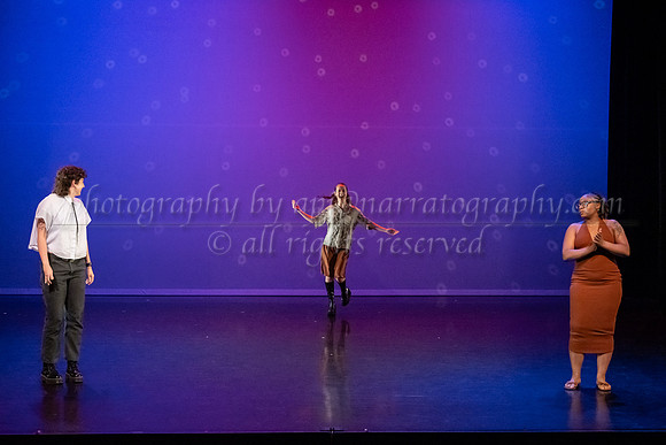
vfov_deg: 20.7
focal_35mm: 66
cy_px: 223
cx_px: 346
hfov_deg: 30.6
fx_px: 1216
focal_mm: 63
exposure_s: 1/400
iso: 4000
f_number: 5.6
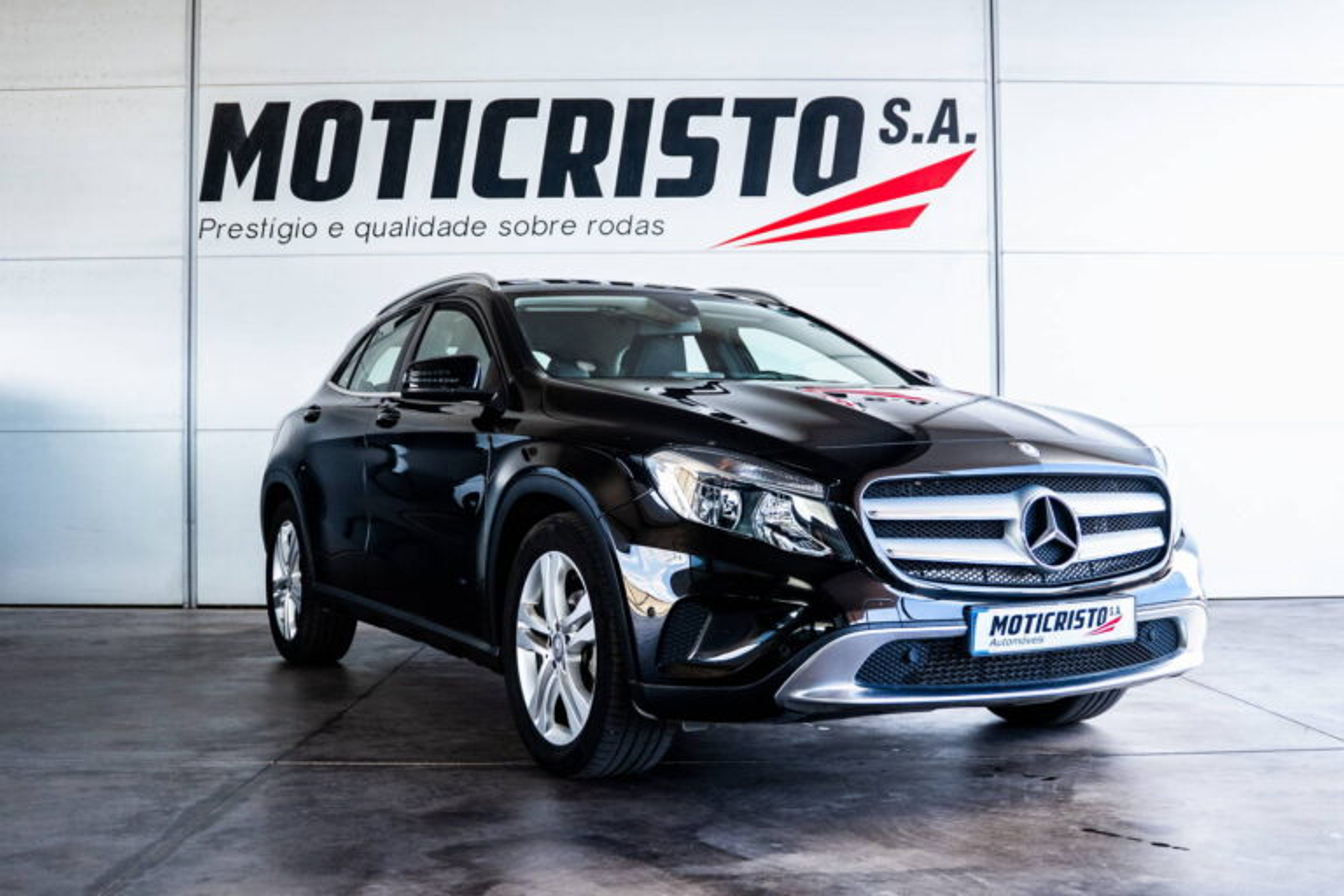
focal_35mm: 40
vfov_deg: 33.4
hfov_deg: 48.5
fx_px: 1493
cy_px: 448
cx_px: 672
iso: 1000
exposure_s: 1/640
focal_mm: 26.9
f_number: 2.8
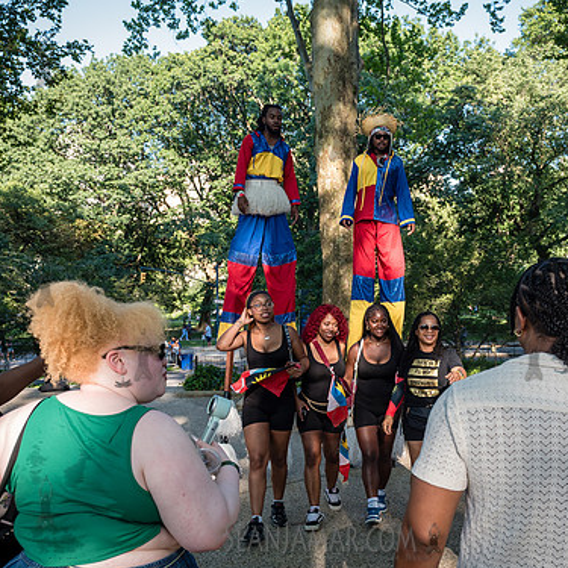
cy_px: 321
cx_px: 327
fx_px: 705
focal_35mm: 38
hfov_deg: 43.7
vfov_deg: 43.8
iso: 400
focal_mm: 24
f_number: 4.5
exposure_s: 1/250
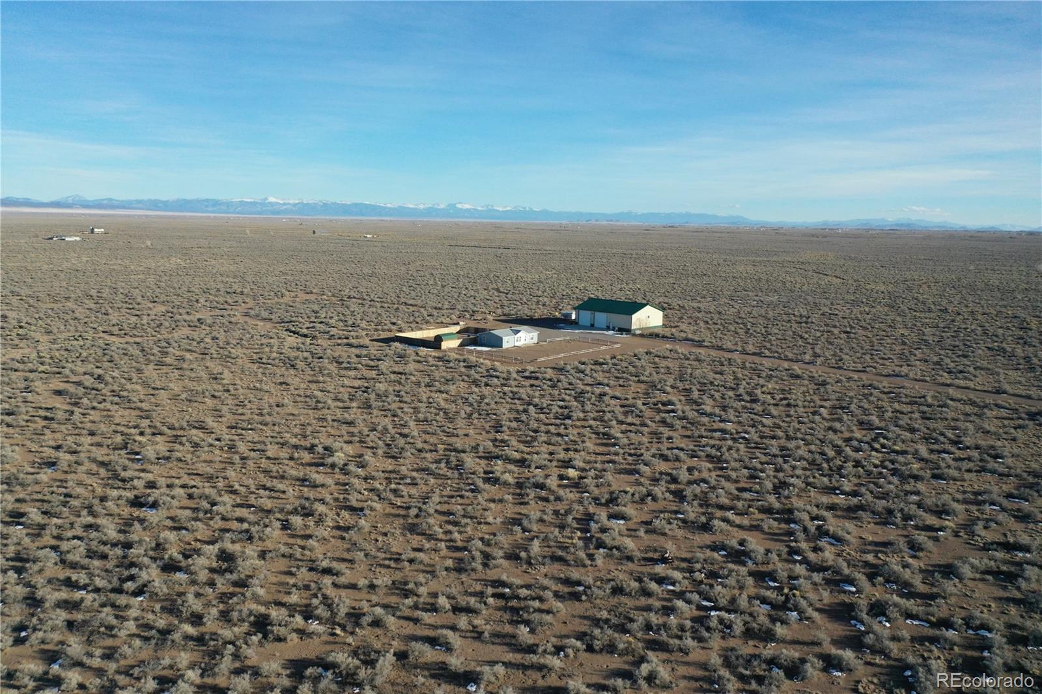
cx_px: 521
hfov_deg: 65.5
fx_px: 810
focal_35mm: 28
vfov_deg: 46.4
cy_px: 347
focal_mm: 10.26
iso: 400
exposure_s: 1/5000
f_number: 2.8
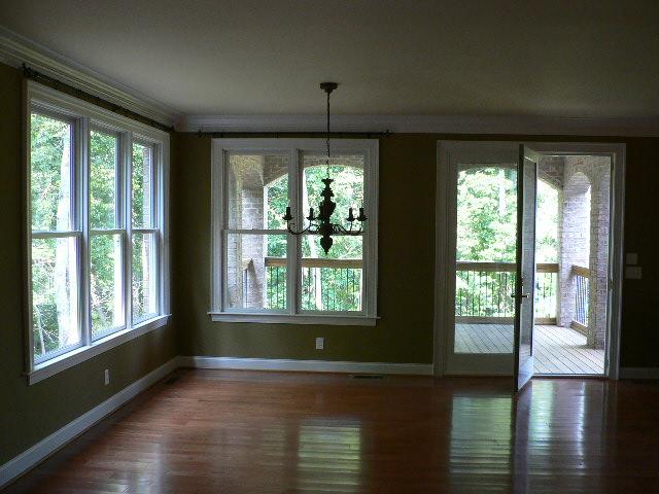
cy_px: 247
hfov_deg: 51.4
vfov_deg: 39.7
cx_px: 330
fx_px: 685
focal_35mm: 36
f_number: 2.8
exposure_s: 1/30
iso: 150
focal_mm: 6
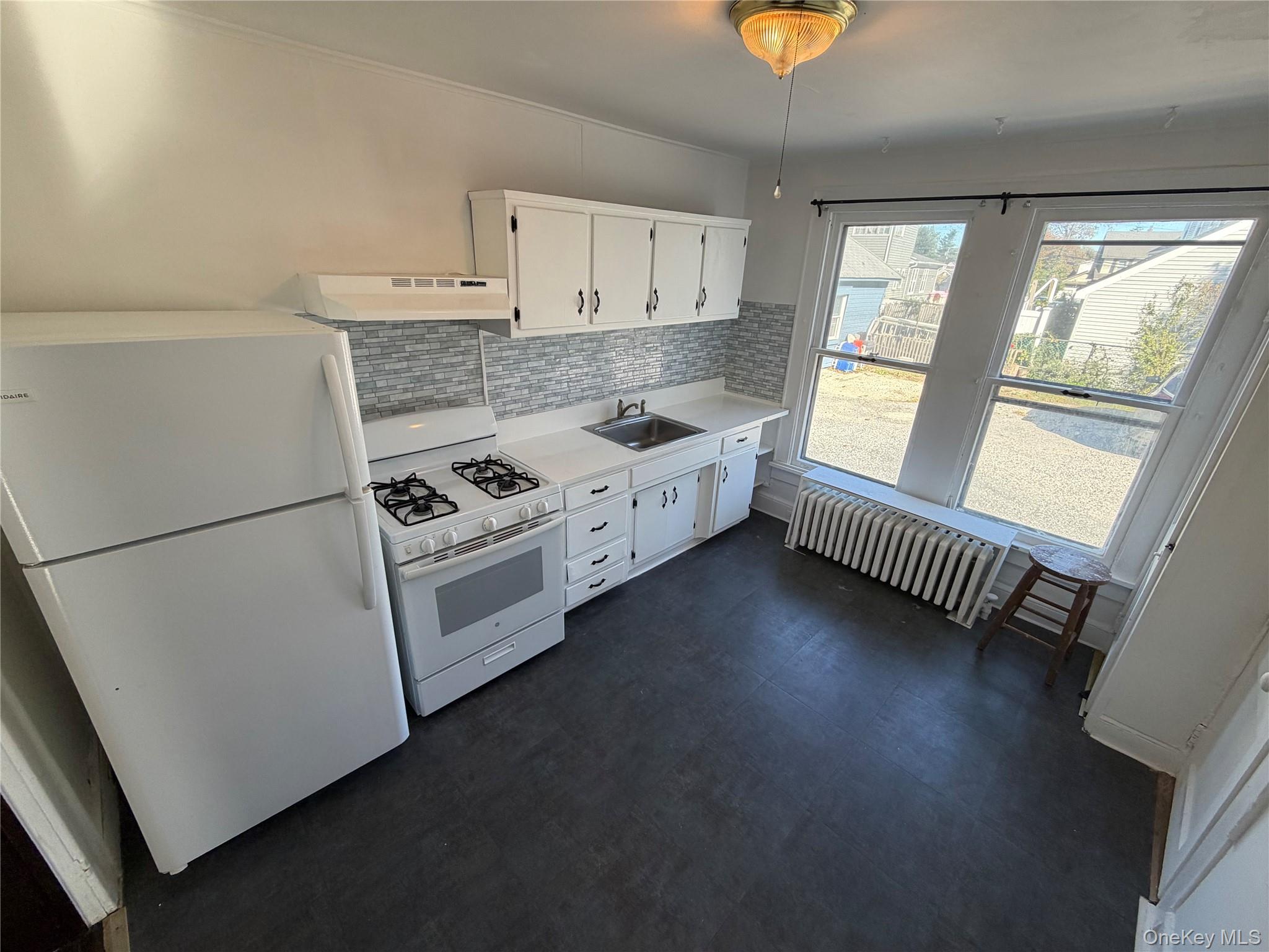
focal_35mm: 14
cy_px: 476
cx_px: 634
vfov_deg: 85.7
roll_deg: -0.8
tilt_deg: -22.0
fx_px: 513
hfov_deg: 102.1
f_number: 2.2
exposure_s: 1/120
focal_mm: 2.22
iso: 100
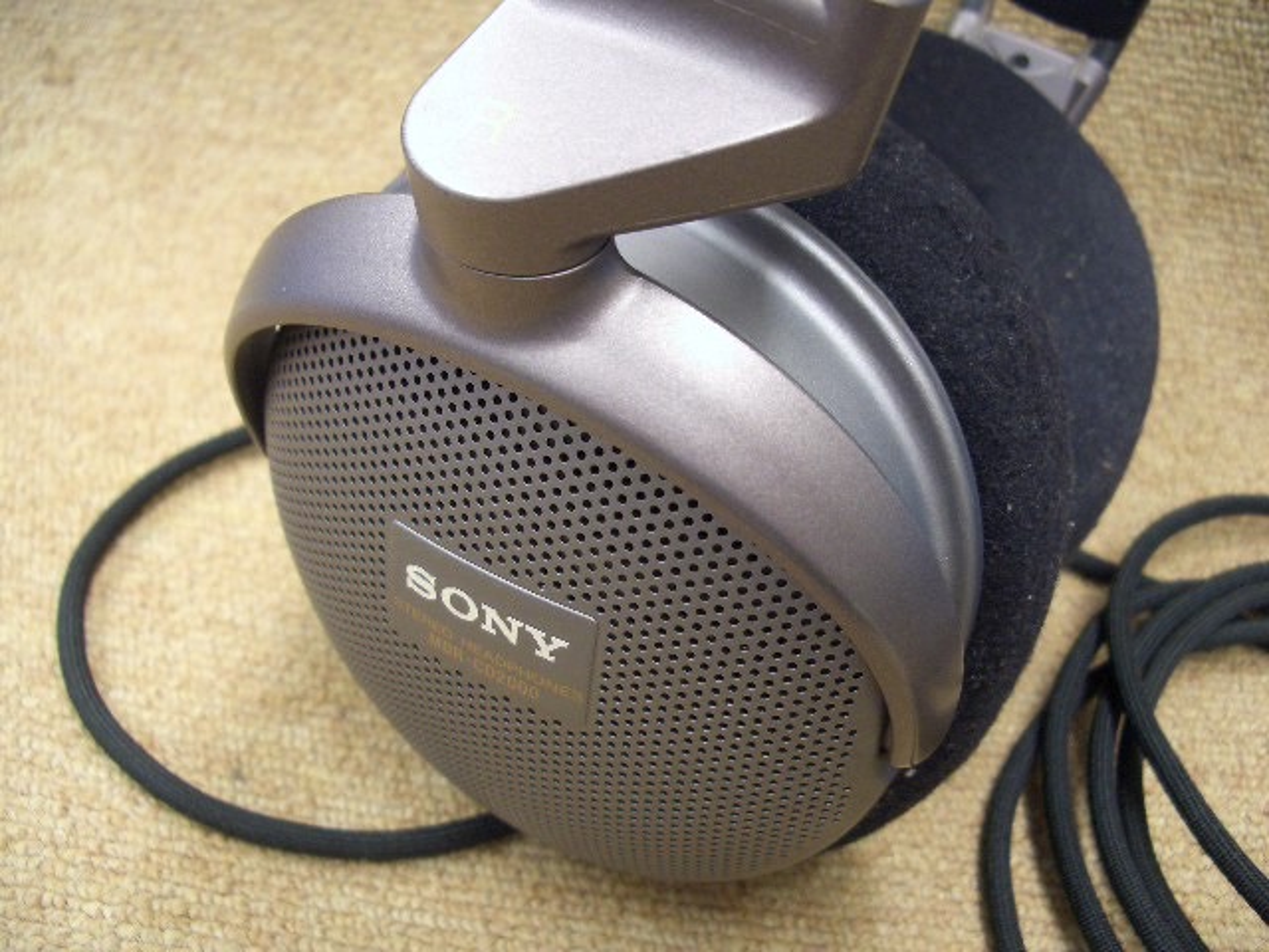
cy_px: 476
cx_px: 634
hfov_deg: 52.6
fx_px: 1283
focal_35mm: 35
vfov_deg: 40.7
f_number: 2.6
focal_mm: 5.8
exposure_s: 1/8
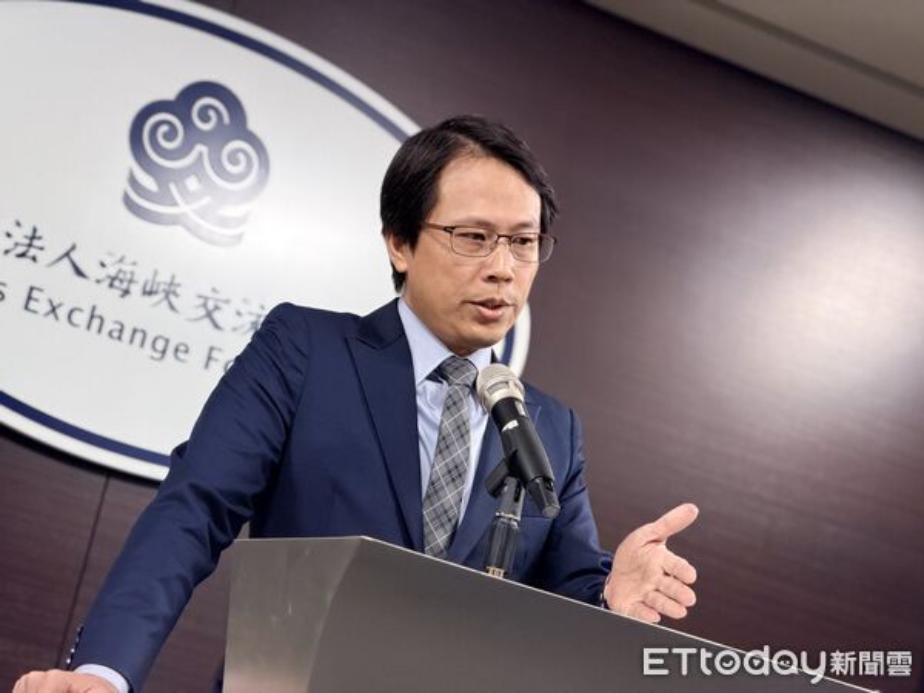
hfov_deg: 19.6
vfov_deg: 14.8
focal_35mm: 100
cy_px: 346
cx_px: 462
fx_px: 2669
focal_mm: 16.89
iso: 320
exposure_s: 1/120
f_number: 2.8
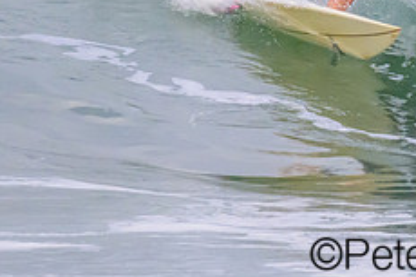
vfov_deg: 0.7
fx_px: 24376
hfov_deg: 1.0
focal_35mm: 2111
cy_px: -46
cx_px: 450
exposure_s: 1/2000
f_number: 11
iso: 5000
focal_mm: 800
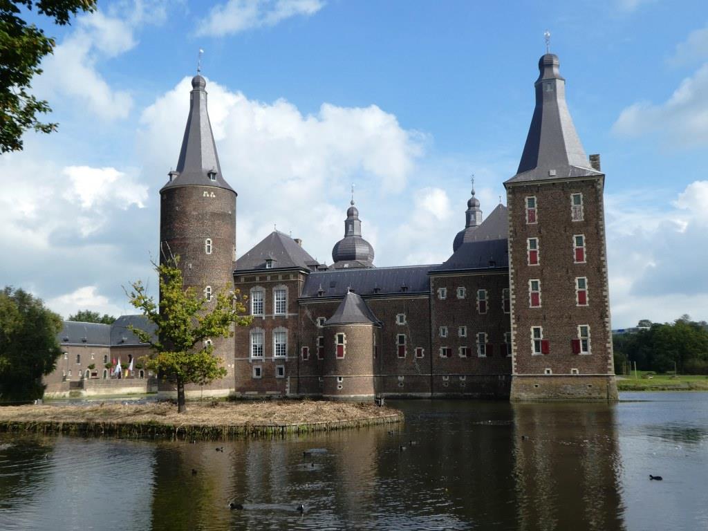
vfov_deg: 42.9
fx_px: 675
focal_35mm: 33
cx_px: 354
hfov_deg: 55.4
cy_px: 266
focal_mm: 5.8
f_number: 3.6
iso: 80
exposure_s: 1/500
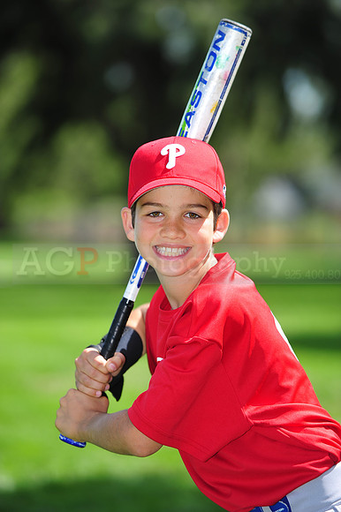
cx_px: 170
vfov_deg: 10.3
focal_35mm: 200
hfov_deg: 6.9
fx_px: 2845
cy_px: 256
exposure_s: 1/640
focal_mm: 200
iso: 200
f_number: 4.5
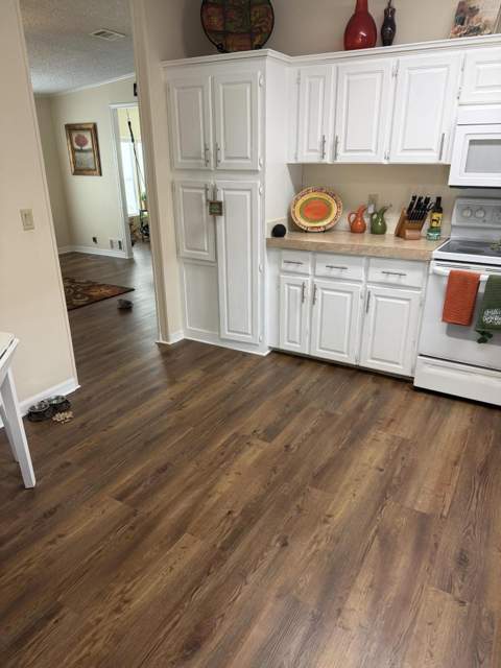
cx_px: 250
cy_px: 334
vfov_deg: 71.6
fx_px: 463
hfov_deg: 56.8
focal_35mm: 24
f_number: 1.78
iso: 125
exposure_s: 1/60
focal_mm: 6.76
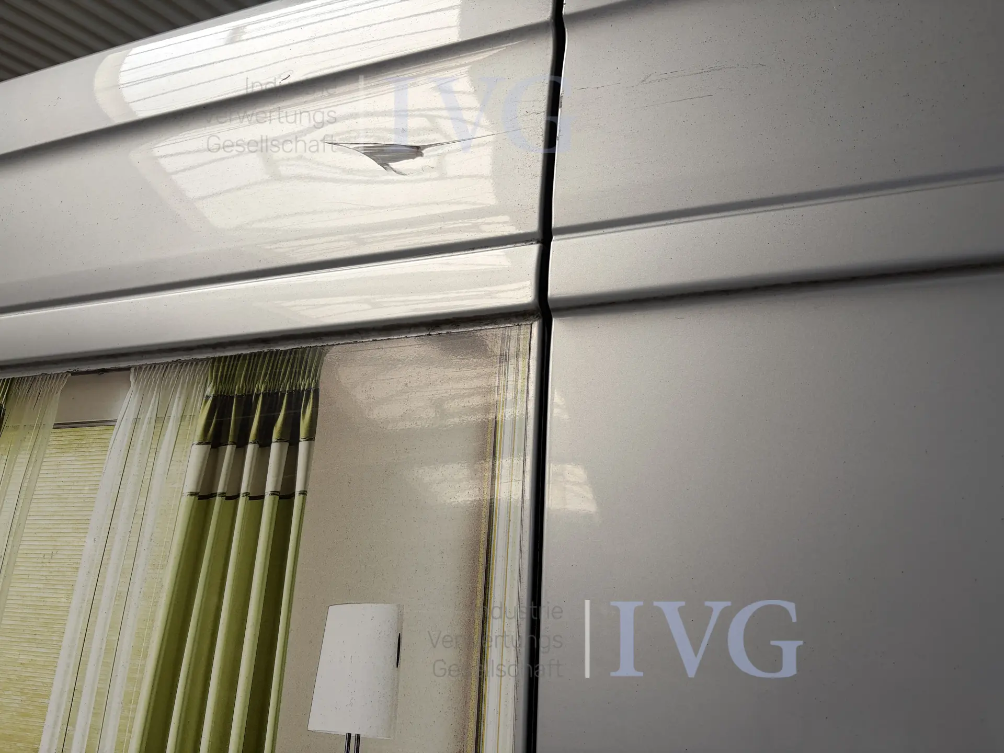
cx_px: 502
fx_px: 754
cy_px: 376
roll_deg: -0.4
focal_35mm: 26
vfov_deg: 53.1
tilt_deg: +10.4
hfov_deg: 67.3
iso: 50
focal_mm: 5.96
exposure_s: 1/419
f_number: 1.6
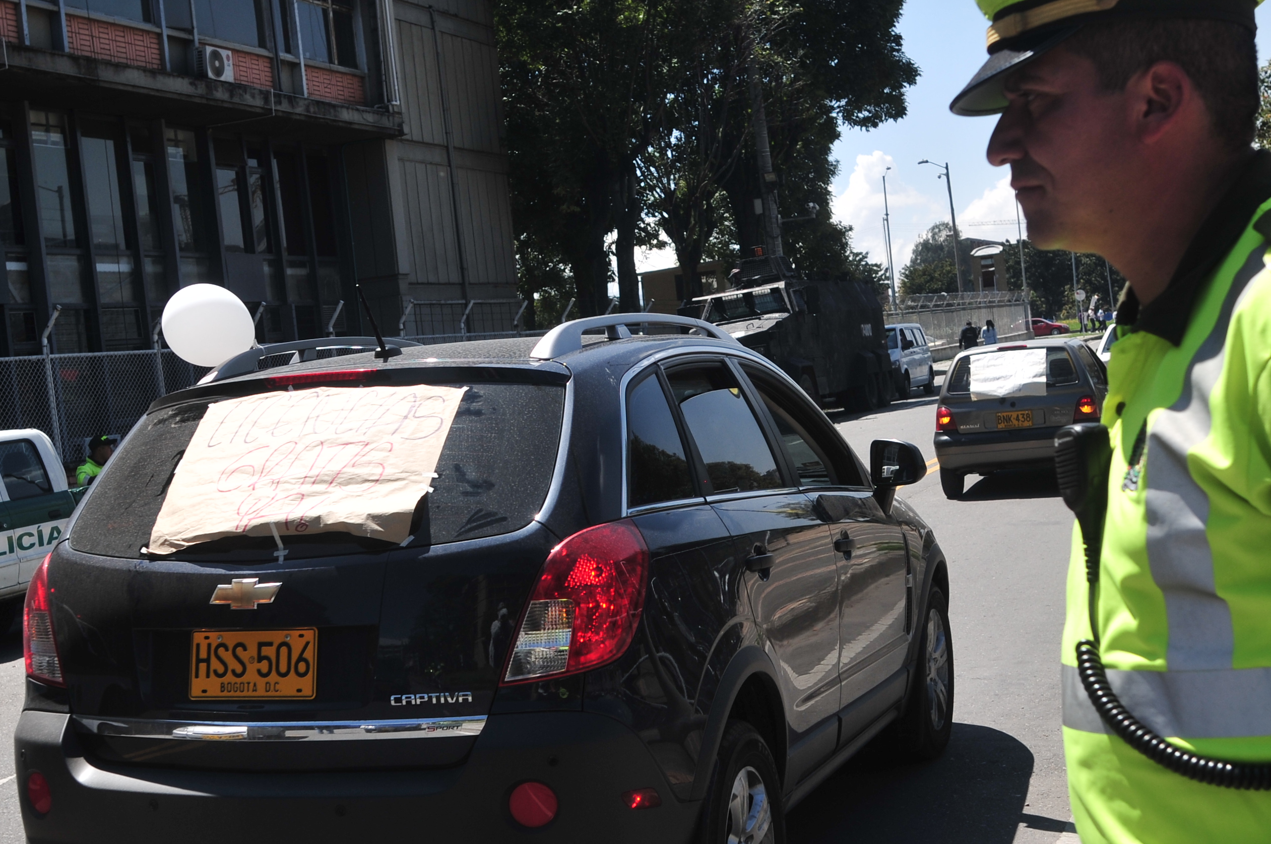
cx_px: 557
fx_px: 1798
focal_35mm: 51
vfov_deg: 26.4
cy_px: 433
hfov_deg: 38.9
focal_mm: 20
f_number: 4.5
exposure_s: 1/640
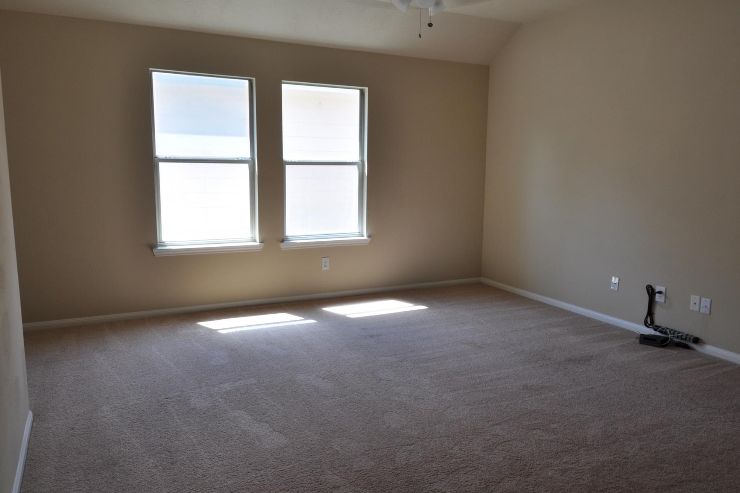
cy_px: 246
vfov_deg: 48.7
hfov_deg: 68.3
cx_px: 366
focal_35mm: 27
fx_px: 545
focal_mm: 17
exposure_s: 1/13
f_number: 13
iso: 200
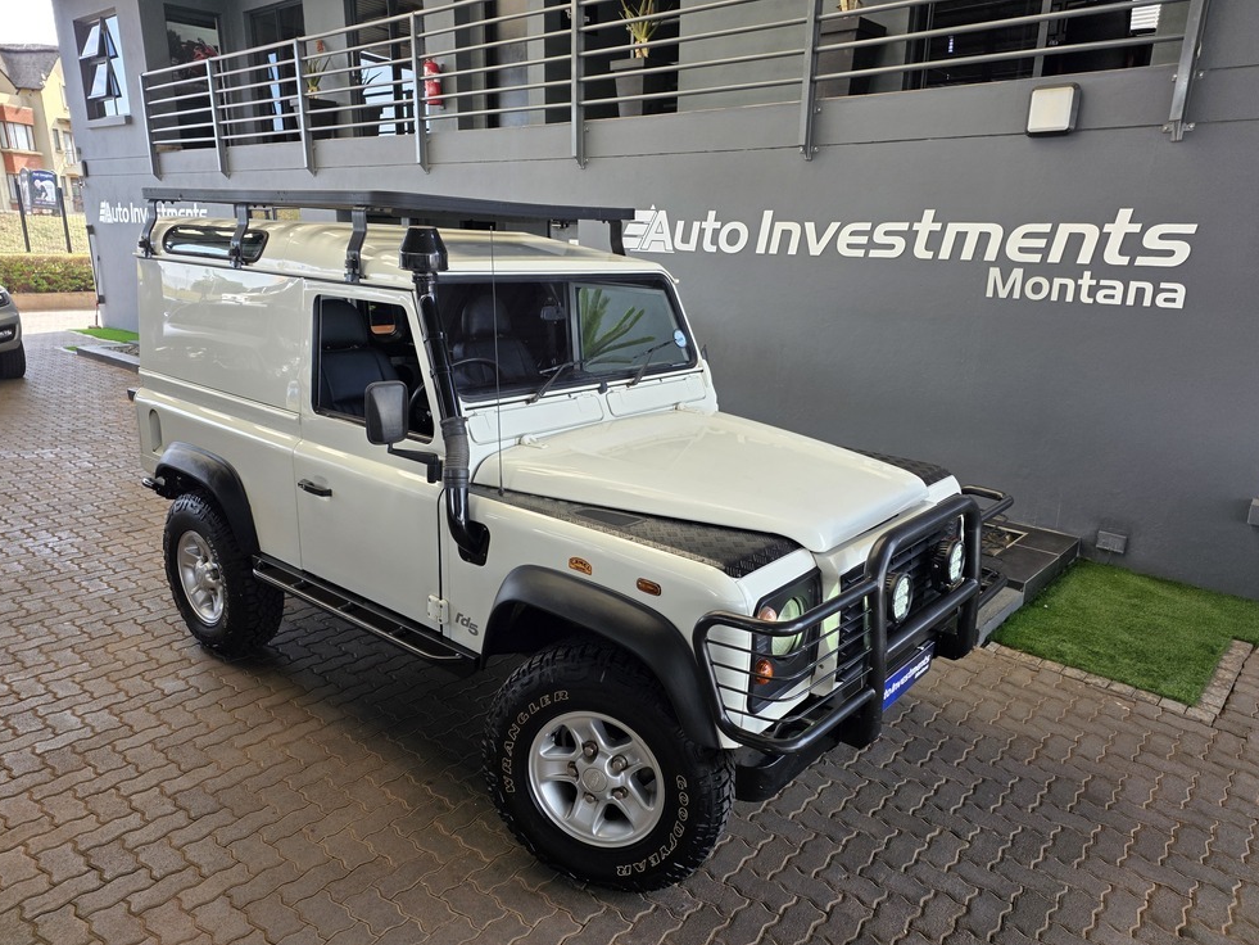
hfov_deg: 71.6
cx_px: 633
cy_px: 492
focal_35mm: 24
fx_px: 873
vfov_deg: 56.8
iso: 50
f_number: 1.7
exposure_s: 1/180
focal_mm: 6.25
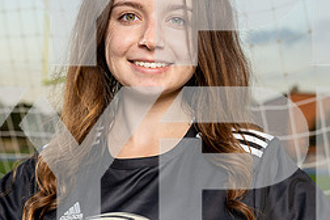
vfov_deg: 14.8
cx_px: 134
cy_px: 156
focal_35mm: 92
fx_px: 843
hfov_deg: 22.1
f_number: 4
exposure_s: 1/250
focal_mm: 40
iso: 160
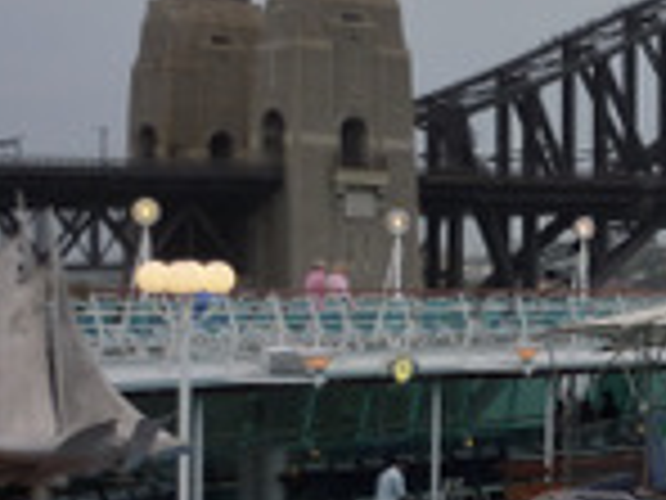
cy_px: 257
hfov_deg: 18.8
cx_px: 752
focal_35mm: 100
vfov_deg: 14.8
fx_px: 1924
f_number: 3.6
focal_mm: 6.1
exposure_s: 1/100
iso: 125
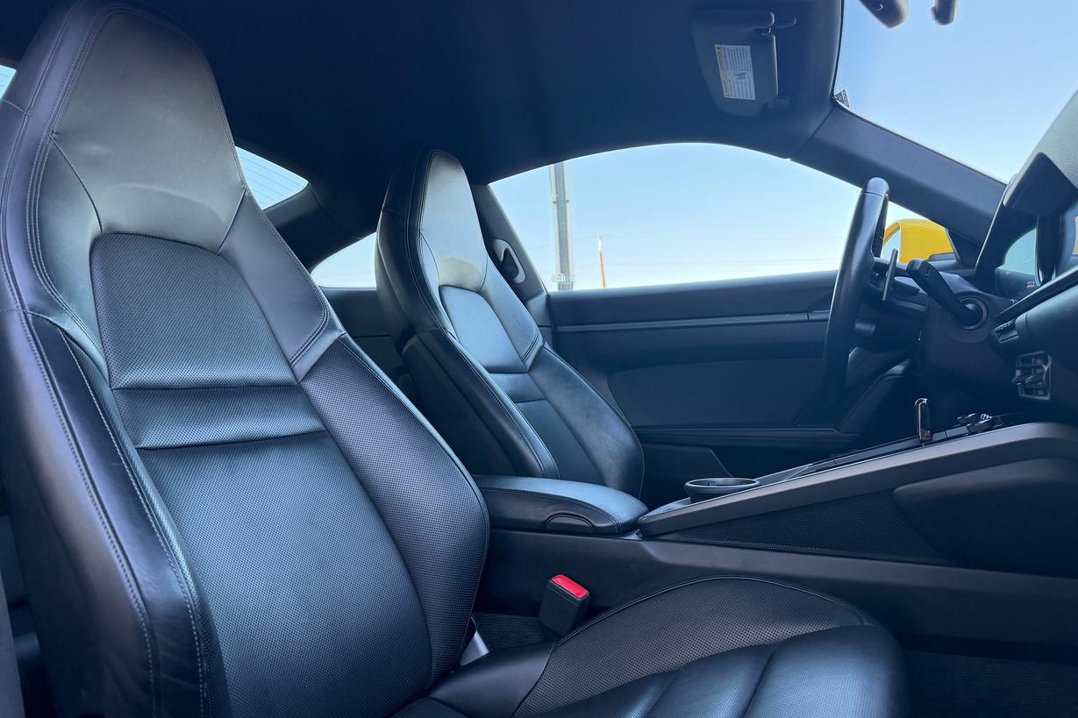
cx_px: 554
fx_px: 778
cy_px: 350
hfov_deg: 69.4
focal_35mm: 26
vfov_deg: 49.5
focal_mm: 6.76
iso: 200
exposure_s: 1/138
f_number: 1.78
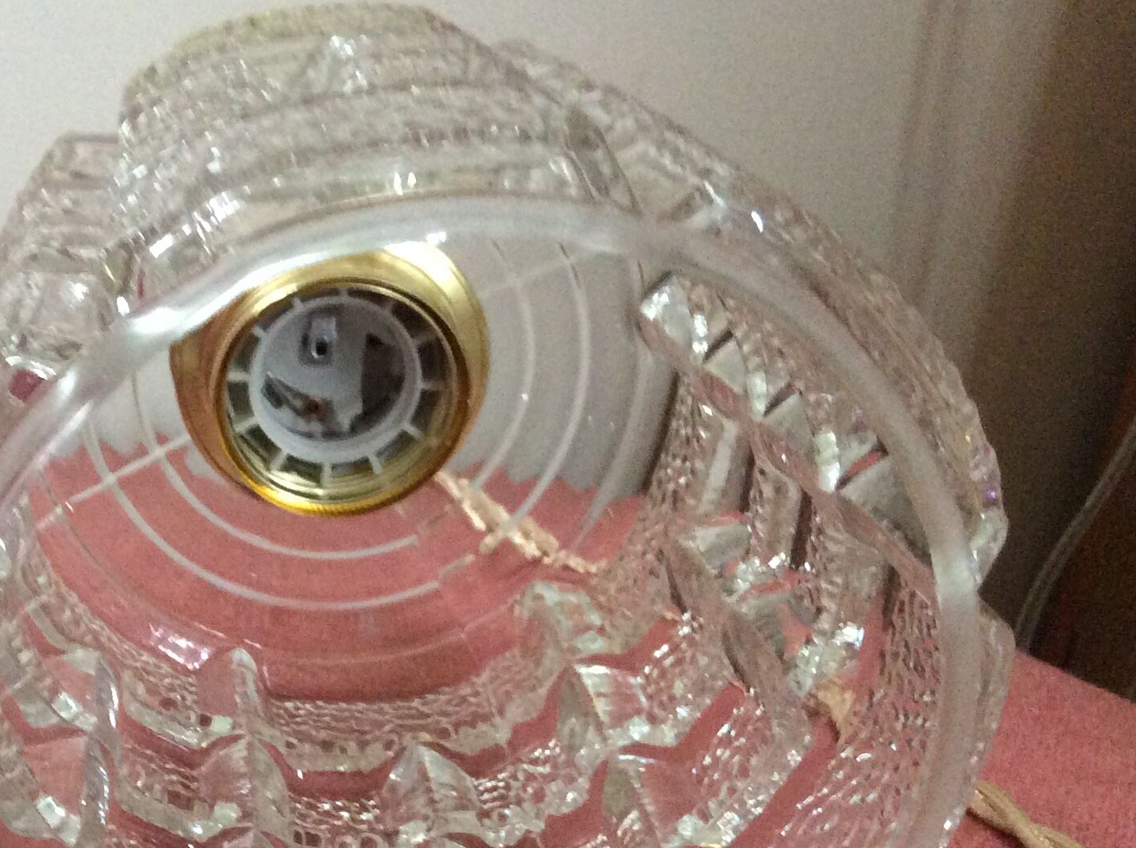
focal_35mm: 59
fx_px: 1933
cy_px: 607
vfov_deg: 24.5
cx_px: 295
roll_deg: -2.7
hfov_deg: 32.2
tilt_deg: -30.2
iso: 250
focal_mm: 3.3
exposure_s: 1/25
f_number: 2.4
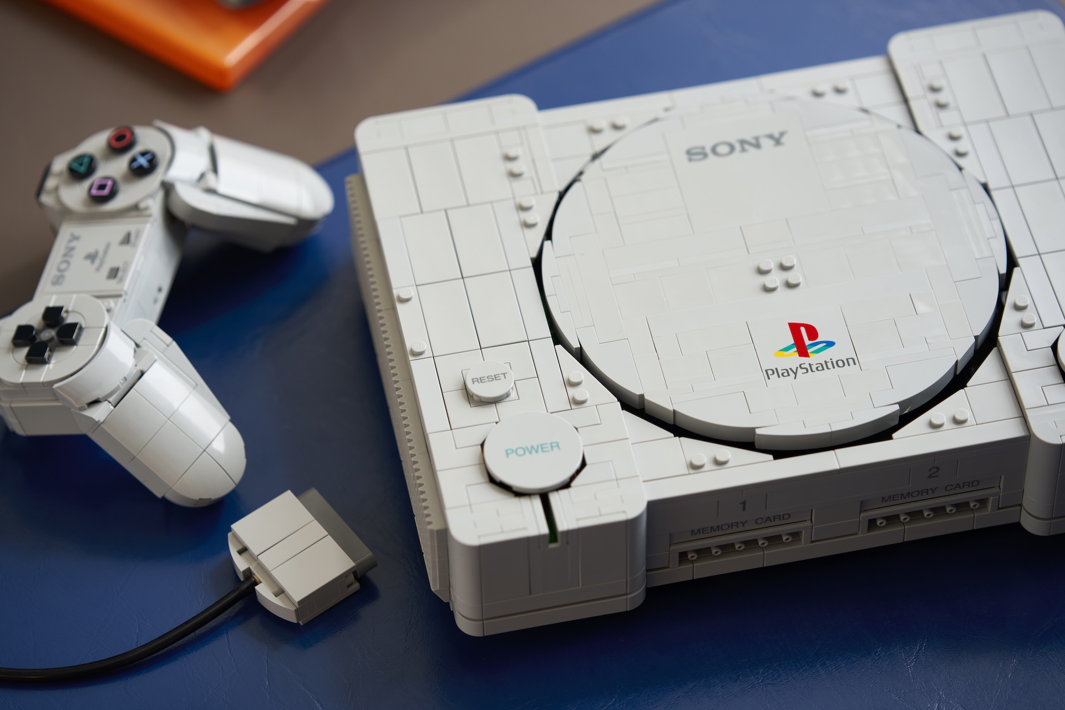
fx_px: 3224
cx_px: 532
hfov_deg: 18.8
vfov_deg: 12.6
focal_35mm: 109
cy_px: 355
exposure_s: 1/60
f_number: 3.5
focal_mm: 109
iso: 320
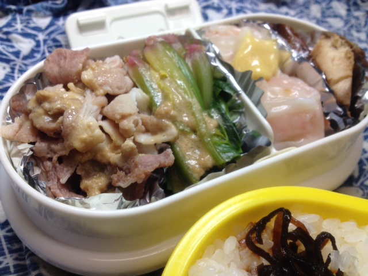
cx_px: 184
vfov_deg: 40.7
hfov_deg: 52.6
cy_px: 138
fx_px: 372
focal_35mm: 35
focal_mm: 4.28
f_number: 2.4
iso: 64
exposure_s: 1/120
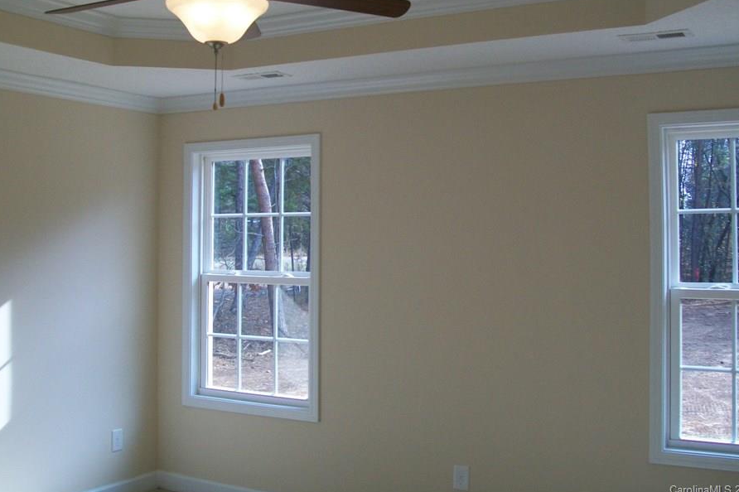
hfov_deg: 45.4
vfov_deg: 31.0
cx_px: 341
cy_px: 180
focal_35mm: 43
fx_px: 882
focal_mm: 6
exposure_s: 1/125
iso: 64
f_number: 2.7
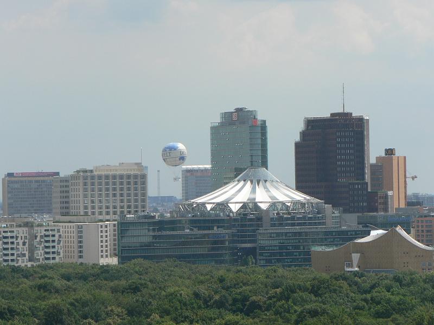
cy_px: 162
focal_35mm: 223
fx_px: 2796
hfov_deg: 8.9
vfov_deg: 6.7
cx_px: 217
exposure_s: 1/400
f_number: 5.6
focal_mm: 37.1
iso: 80
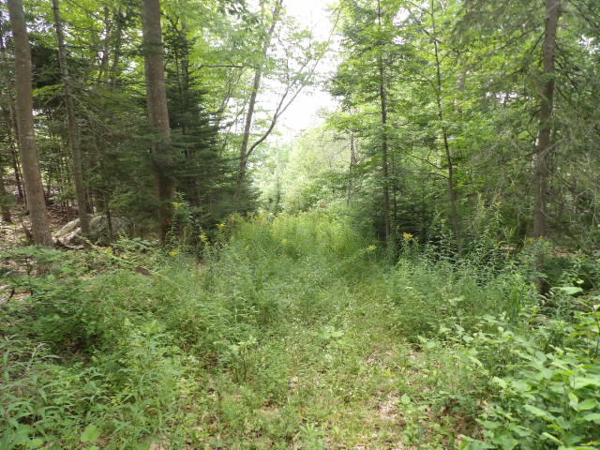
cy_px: 225
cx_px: 300
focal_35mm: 24
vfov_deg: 56.8
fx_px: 416
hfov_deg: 71.6
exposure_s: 1/63
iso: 100
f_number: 3.2
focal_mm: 4.3
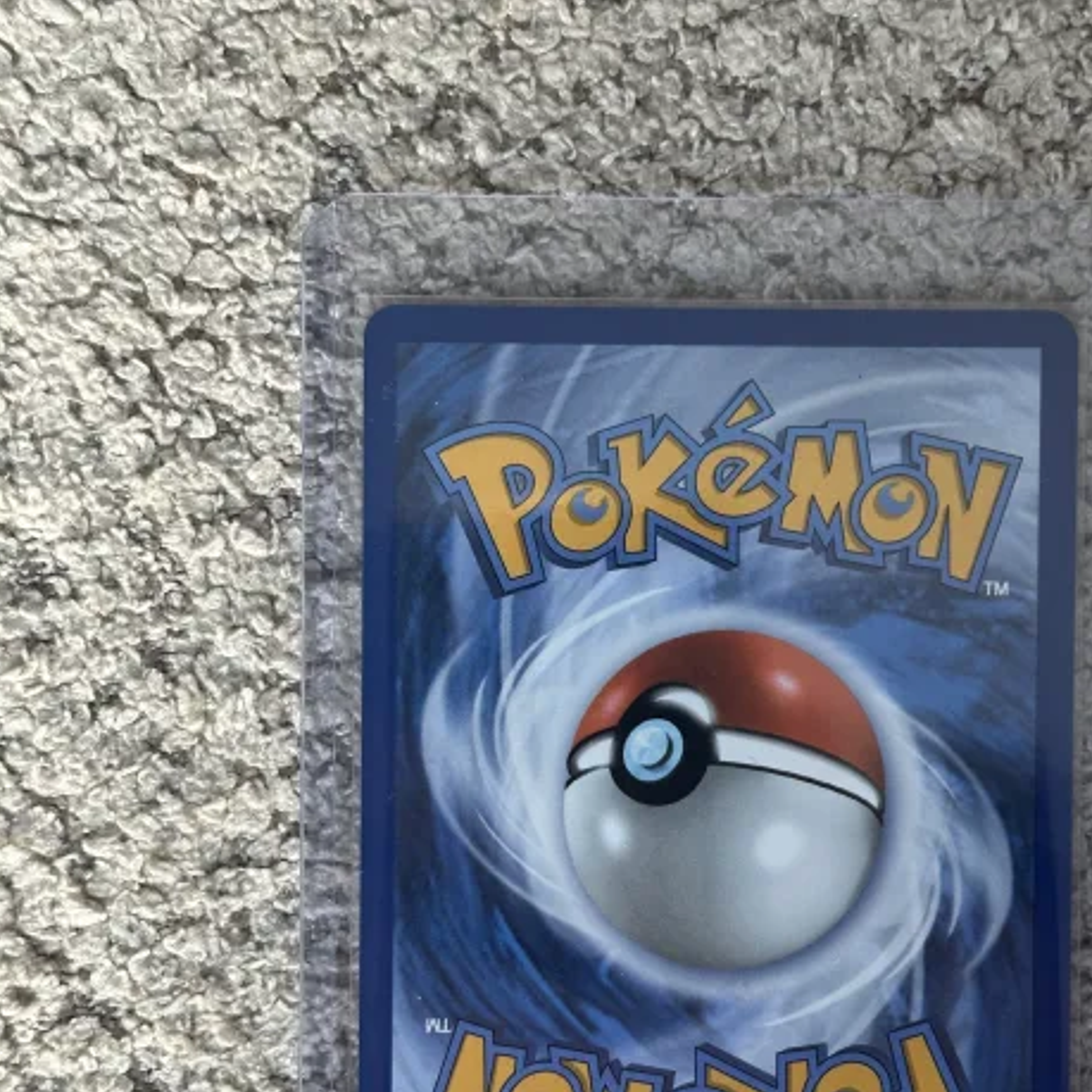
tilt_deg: -88.8
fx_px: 2641
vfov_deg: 23.2
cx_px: 688
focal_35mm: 74
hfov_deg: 23.3
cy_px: 752
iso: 100
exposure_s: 1/60
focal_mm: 6.86
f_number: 1.78
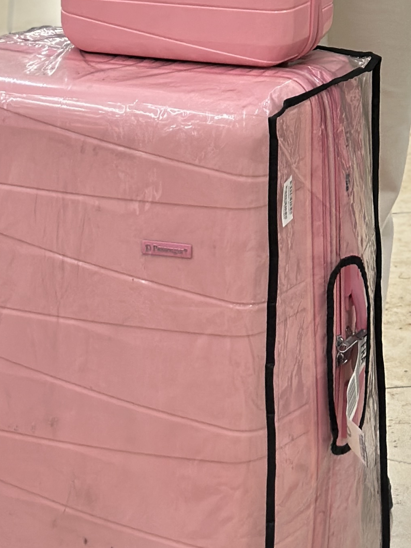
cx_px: 468
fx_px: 2248
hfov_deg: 10.3
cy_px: -255
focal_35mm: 142
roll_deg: -1.5
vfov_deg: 13.2
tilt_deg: -6.3
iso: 125
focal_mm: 6.86
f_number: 1.78
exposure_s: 1/100
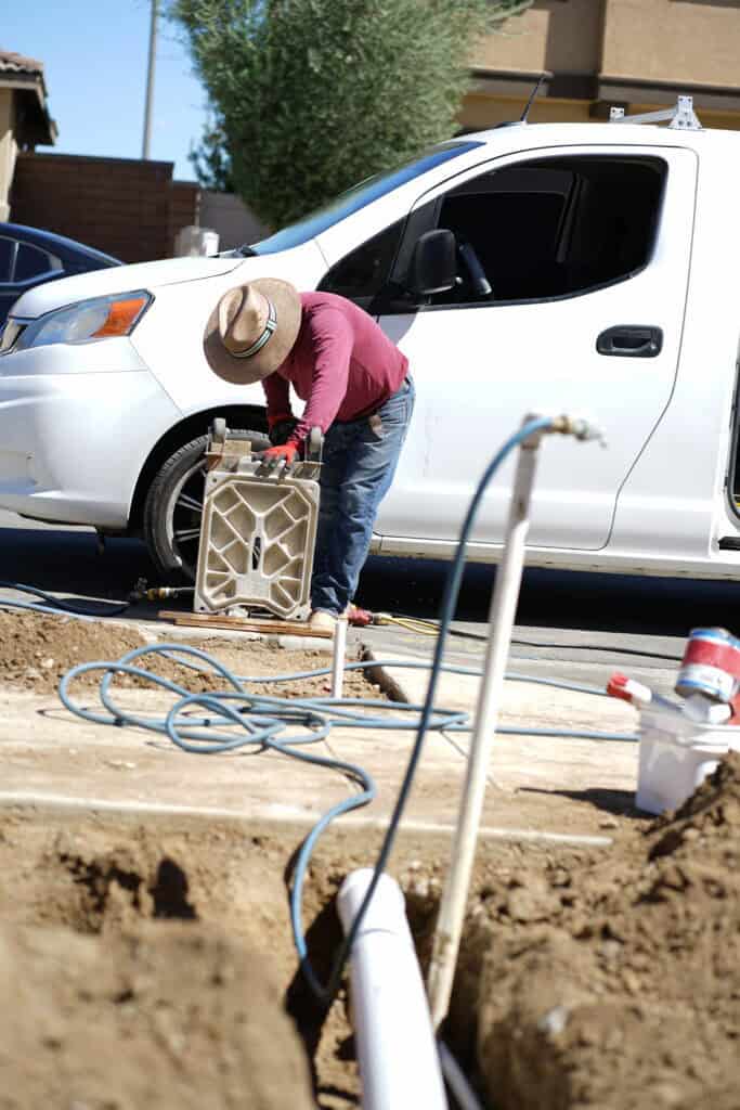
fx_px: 2620
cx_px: 370
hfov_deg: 16.1
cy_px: 555
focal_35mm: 85
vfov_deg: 23.9
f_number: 4
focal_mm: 85
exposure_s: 1/400
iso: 50
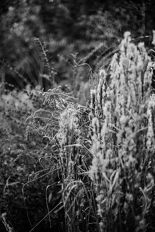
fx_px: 323
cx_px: 78
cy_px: 116
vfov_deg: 39.6
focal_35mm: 50
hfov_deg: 27.0
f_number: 1.8
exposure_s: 1/800
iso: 200
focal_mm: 50
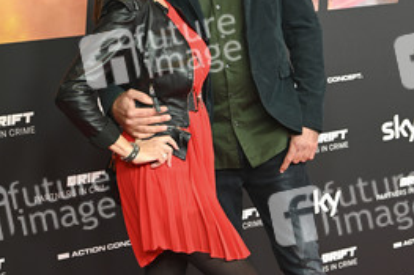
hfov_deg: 24.8
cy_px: 130
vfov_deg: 16.6
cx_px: 206
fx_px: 942
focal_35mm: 82
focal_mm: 54
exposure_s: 1/160
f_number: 5.6
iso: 1000
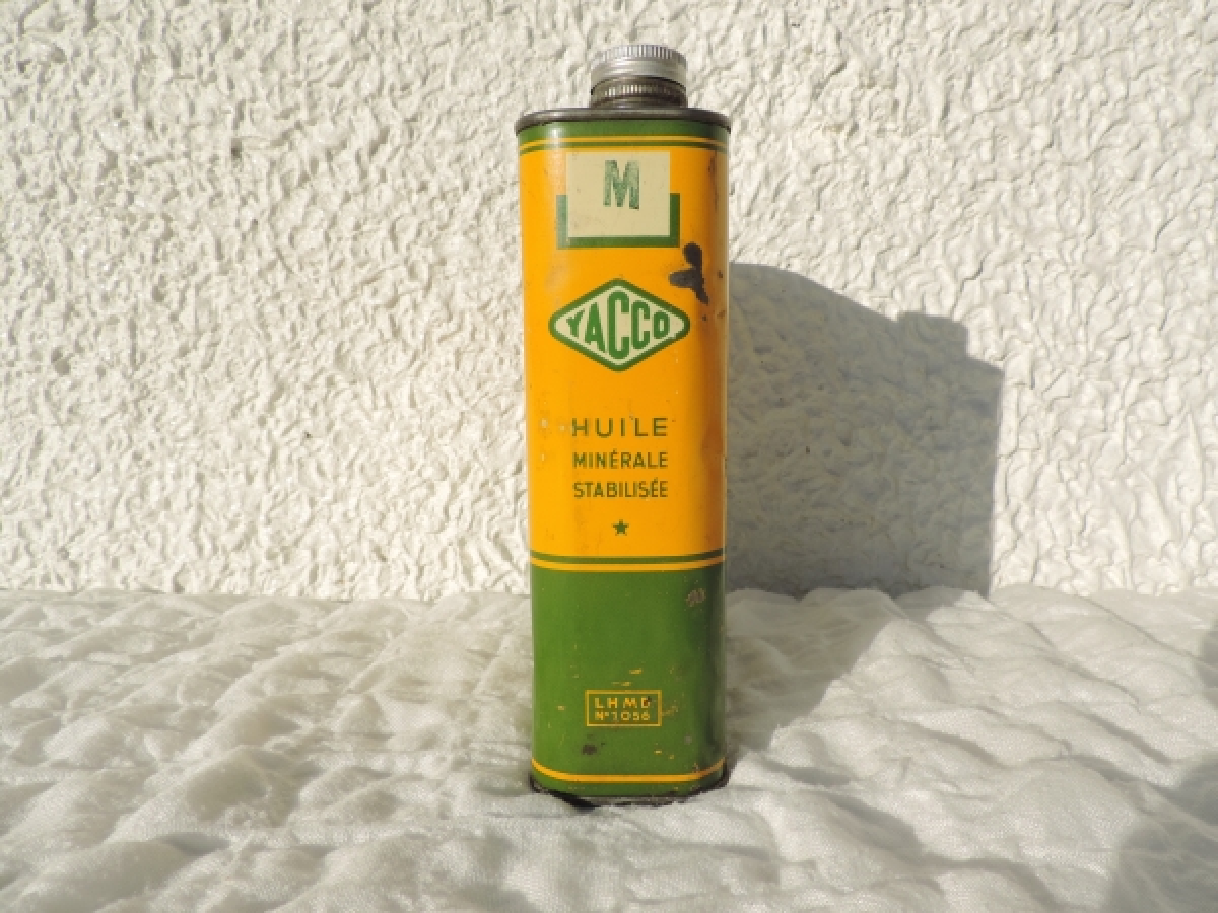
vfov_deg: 56.8
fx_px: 844
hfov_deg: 71.6
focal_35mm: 24
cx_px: 609
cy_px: 456
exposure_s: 1/1250
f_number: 3.3
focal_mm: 4.3
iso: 80
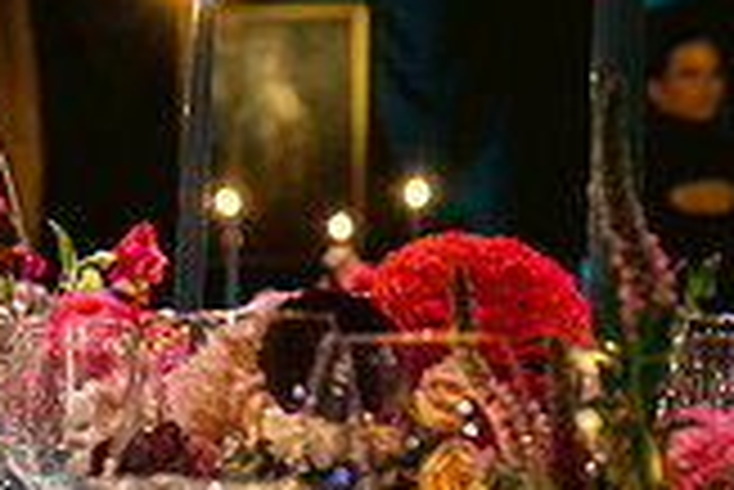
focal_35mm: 150
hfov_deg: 12.8
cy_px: 677
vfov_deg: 9.0
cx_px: -457
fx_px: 3061
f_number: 2.8
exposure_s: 1/40
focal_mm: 35
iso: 1600
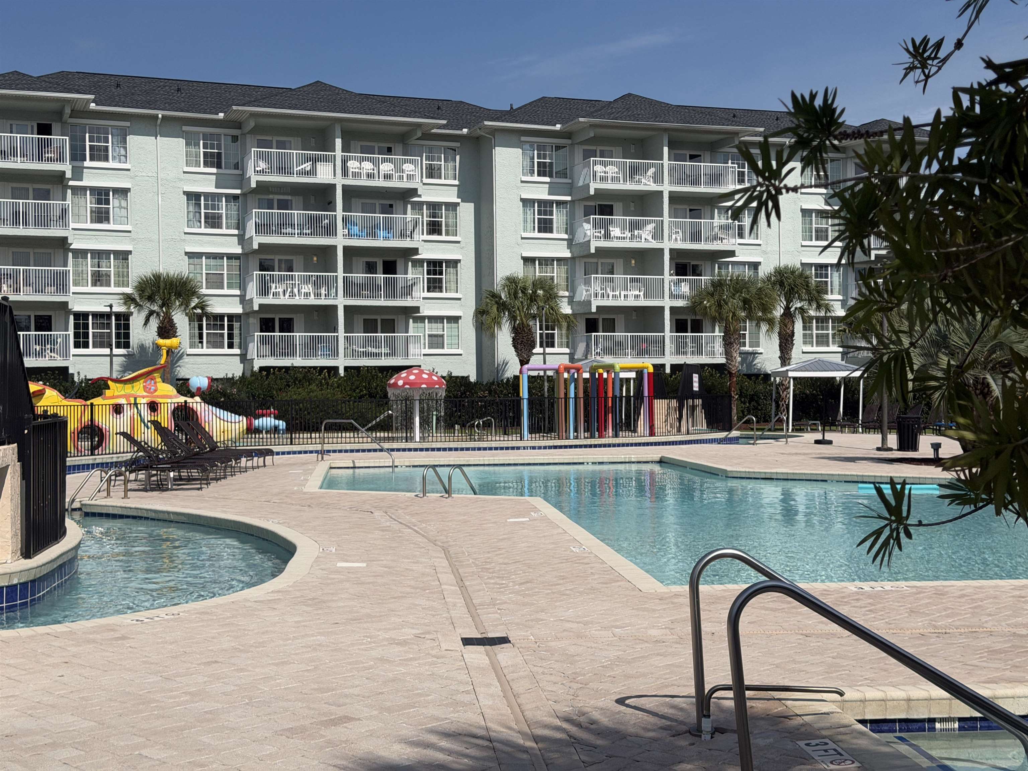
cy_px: 386
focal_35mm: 48
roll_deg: +0.9
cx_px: 514
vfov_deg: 30.3
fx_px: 1425
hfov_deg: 39.7
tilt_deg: +1.1
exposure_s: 1/13333
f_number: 1.78
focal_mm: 6.76
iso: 64
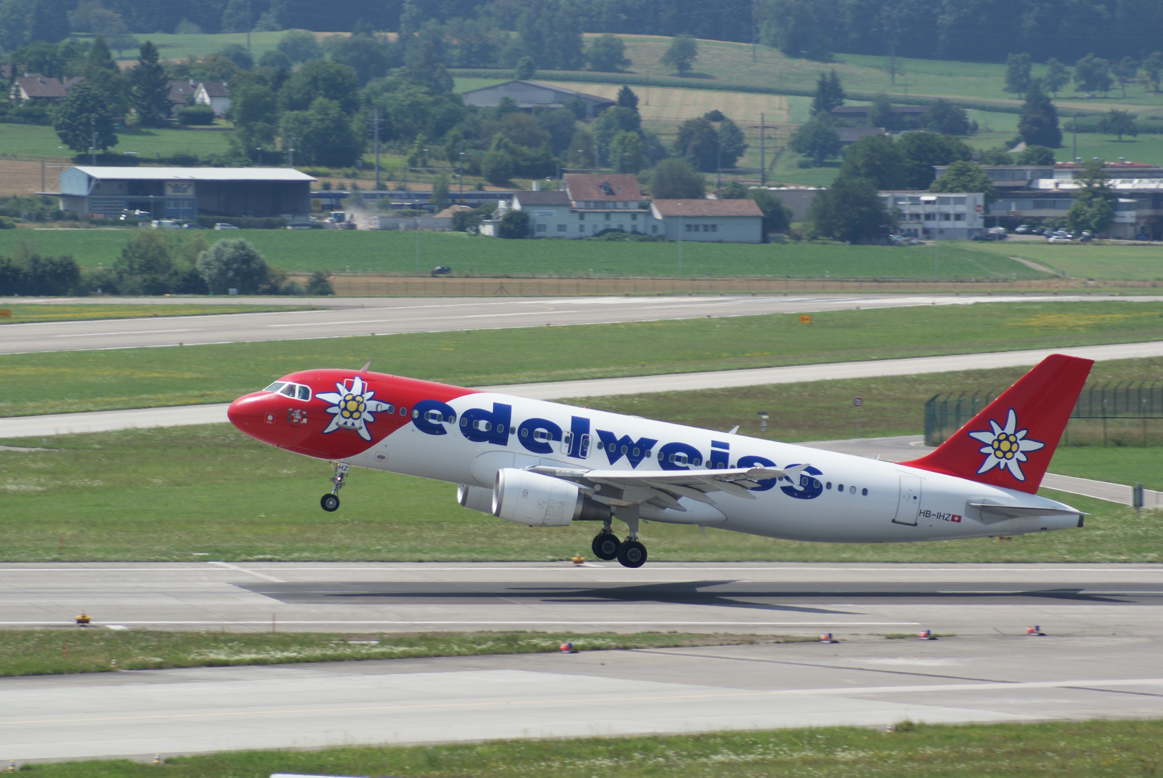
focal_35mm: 270
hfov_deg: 7.6
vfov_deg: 5.1
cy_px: 389
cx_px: 582
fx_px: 8733
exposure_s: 1/500
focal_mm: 180
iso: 100
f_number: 5.6
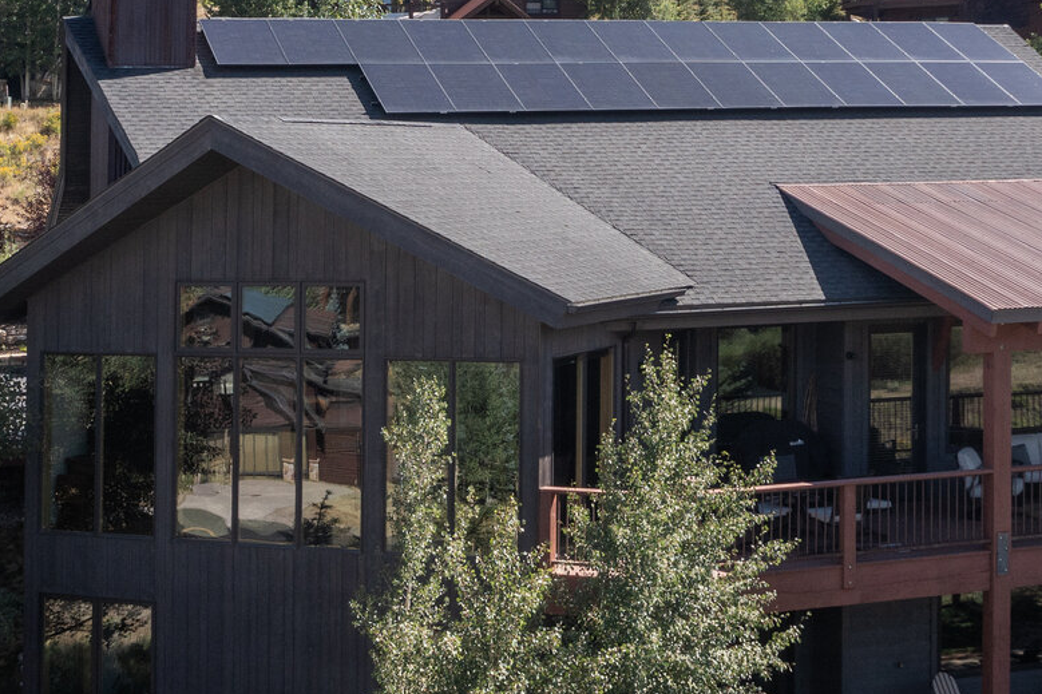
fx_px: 1997
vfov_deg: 19.7
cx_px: 585
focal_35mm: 69
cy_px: 239
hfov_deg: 29.2
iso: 100
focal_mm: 10.26
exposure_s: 1/400
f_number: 5
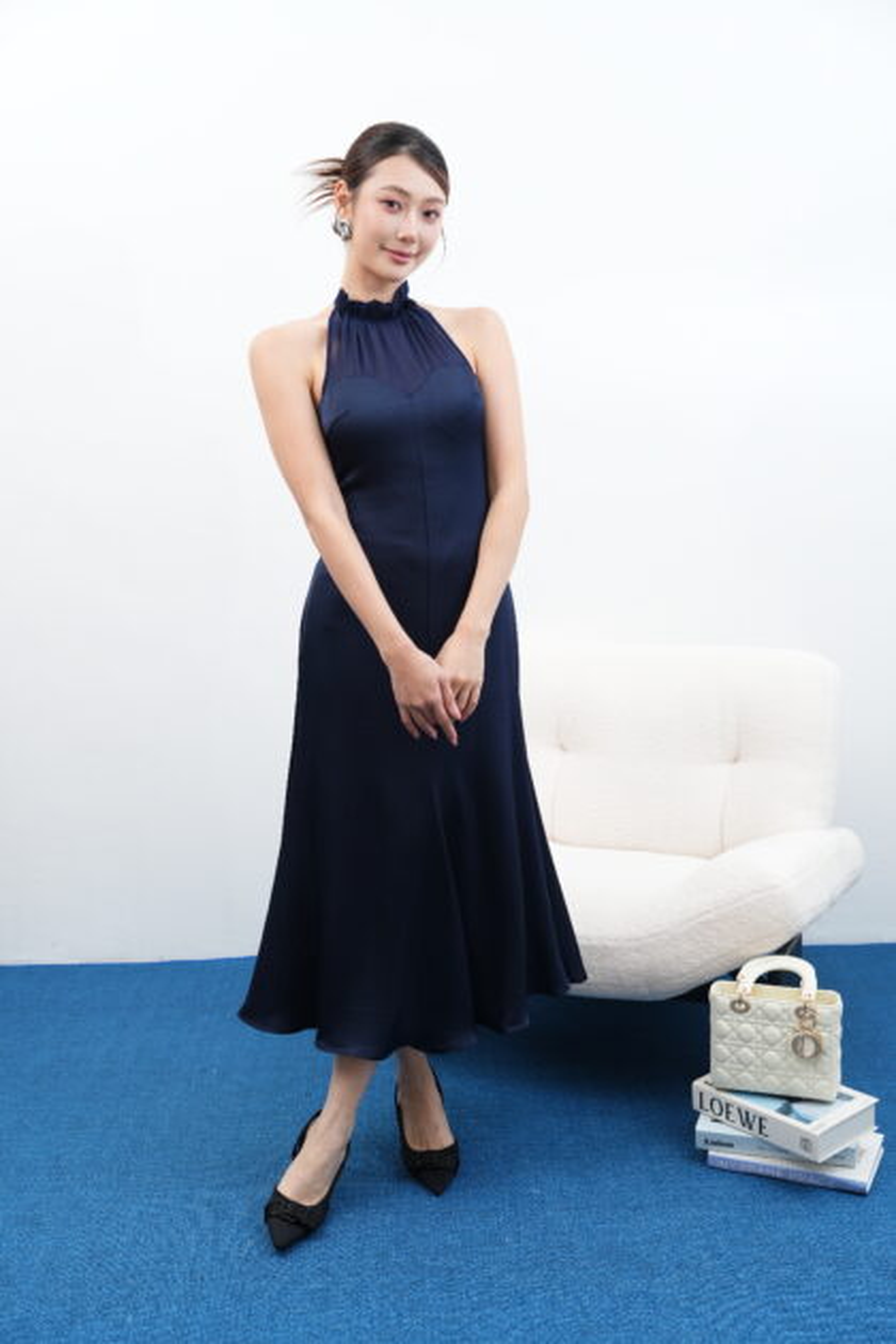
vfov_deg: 48.5
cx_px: 448
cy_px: 672
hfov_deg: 33.4
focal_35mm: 40
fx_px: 1493
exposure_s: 1/200
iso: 250
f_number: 4.5
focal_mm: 40
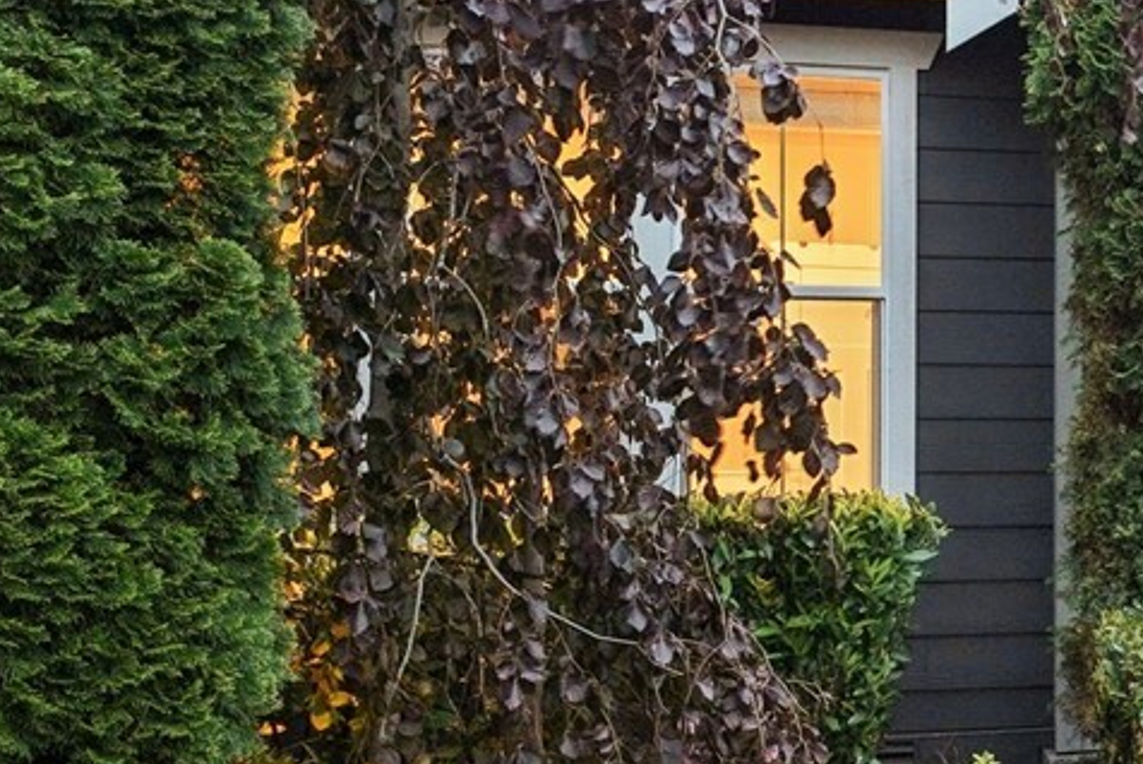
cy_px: 32
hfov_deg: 26.9
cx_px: 1632
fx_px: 1811
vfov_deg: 23.0
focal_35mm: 57
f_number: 8
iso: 800
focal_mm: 16
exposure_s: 1/2
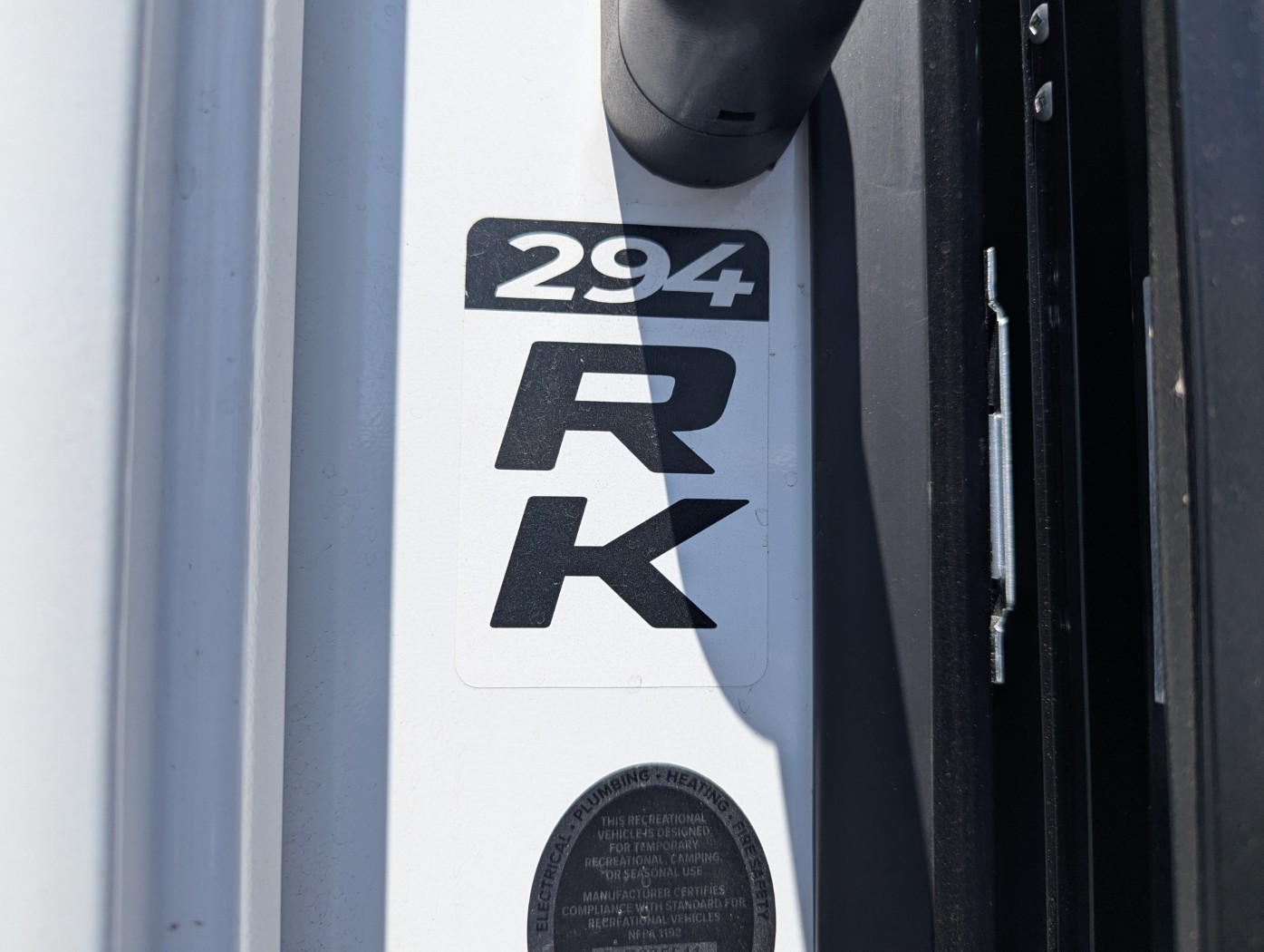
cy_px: 476
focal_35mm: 24
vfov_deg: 56.9
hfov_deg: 71.5
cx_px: 632
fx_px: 877
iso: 50
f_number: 1.85
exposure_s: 1/1639
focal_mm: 6.81
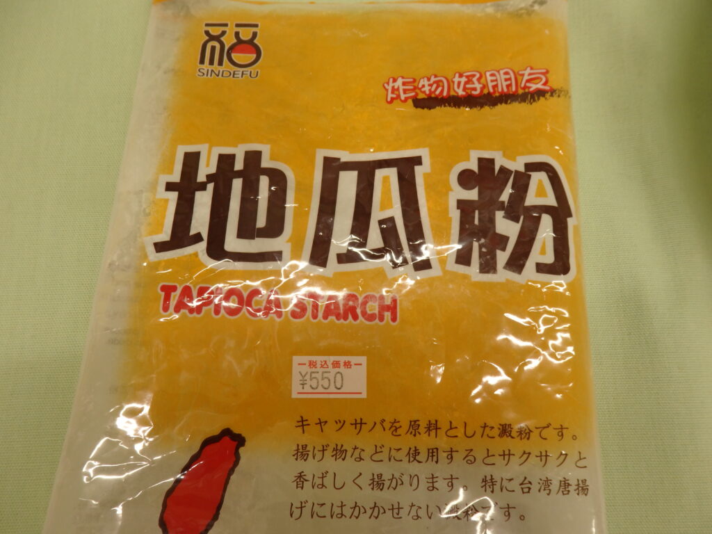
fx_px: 514
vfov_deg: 54.9
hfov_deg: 69.4
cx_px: 356
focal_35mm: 25
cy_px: 267
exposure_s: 1/100
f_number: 3
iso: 125
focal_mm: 4.5
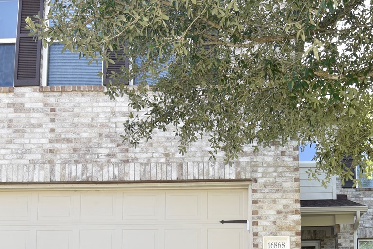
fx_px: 466
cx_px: 258
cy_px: 264
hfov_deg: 42.8
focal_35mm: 45
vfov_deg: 27.6
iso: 100
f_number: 5
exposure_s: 1/100
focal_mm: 16
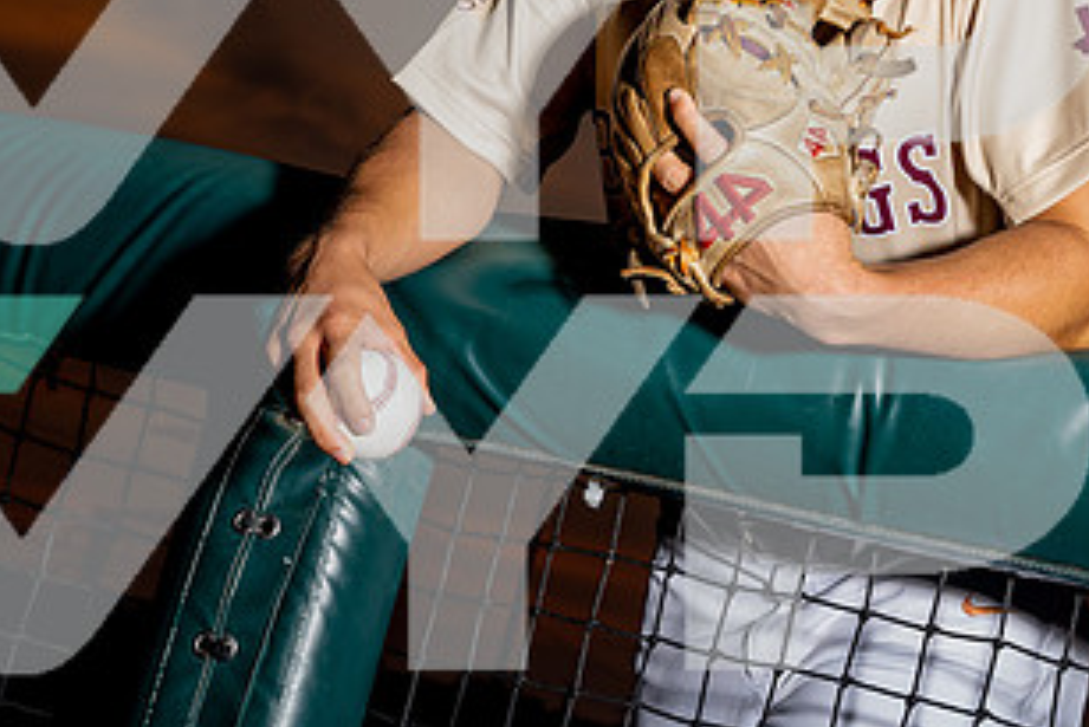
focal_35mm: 102
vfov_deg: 13.3
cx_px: 628
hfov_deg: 20.0
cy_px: 55
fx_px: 3087
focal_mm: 54
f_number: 8
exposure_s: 1/250
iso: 250
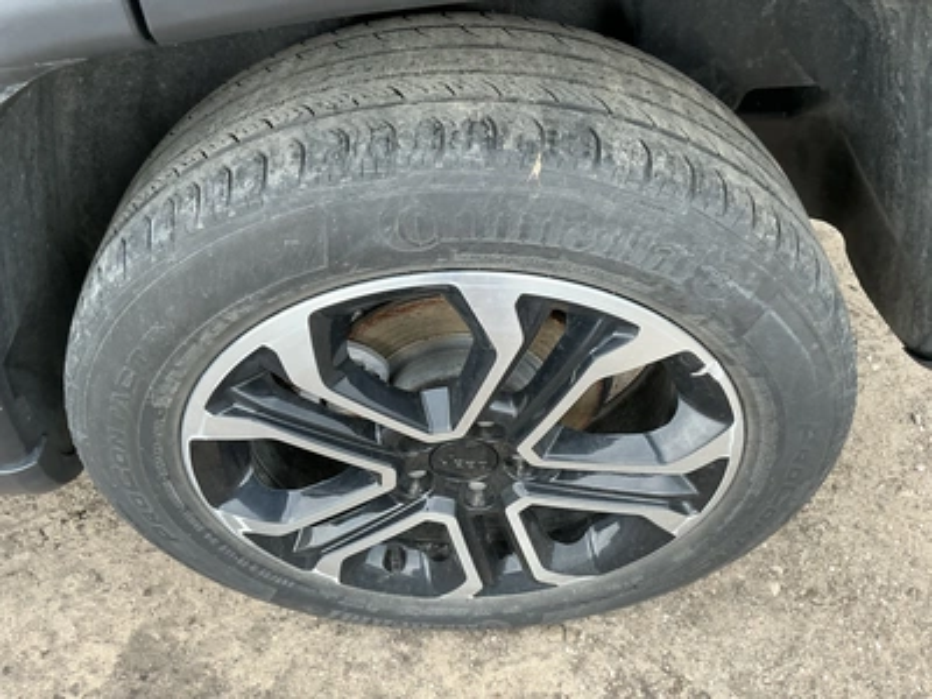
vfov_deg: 49.7
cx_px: 466
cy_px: 350
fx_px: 754
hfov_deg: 63.4
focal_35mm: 28
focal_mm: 3
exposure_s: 1/122
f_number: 1.8
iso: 32
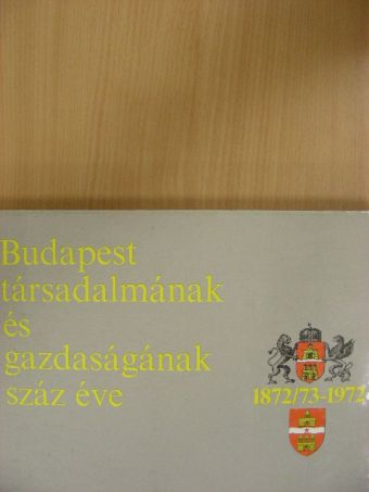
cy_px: 246
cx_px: 184
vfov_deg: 49.0
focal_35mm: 38
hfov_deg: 37.7
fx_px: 540
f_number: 3.5
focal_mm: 6.3
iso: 200
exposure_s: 1/23.1
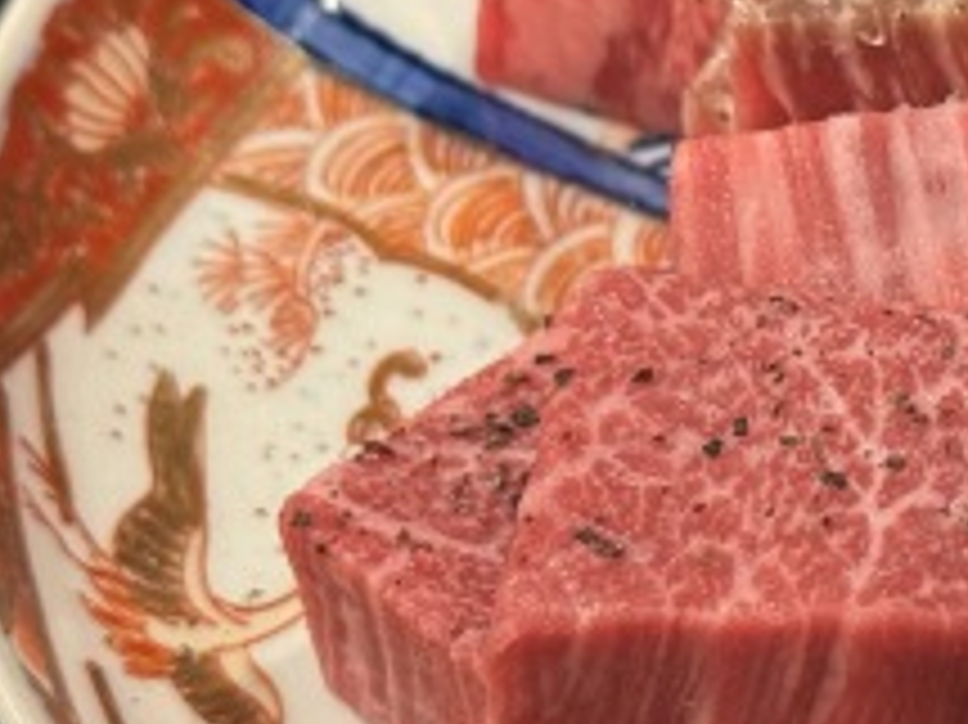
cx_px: 1135
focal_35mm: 143
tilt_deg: -48.8
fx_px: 3997
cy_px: 346
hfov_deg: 13.5
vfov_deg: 10.4
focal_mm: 6.76
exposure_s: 1/40
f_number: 1.78
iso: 500
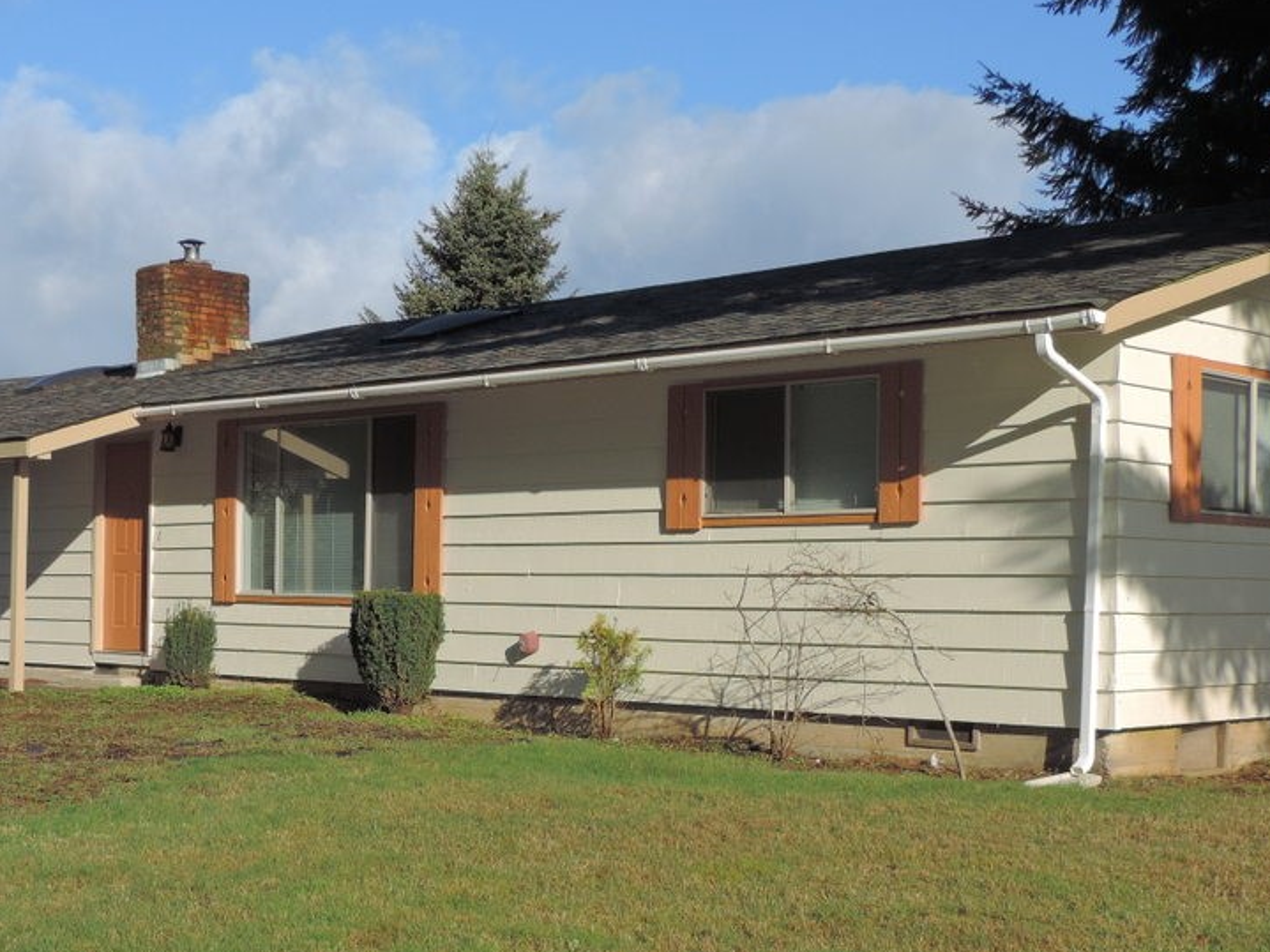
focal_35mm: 57
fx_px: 2091
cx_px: 477
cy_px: 639
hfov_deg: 33.6
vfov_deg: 25.5
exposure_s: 1/1250
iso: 90
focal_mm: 7.1
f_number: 3.3
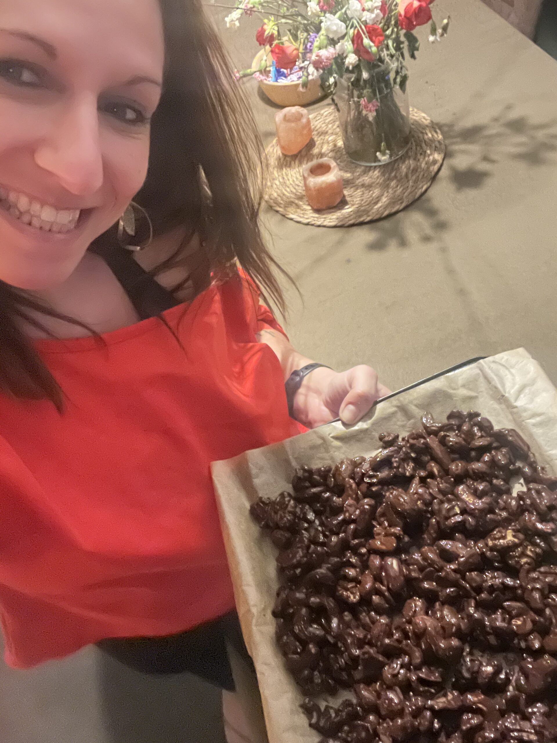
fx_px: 644
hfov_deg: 46.8
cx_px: 278
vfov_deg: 60.0
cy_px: 372
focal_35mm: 30
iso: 1600
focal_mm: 2.71
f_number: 2.2
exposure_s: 1/14
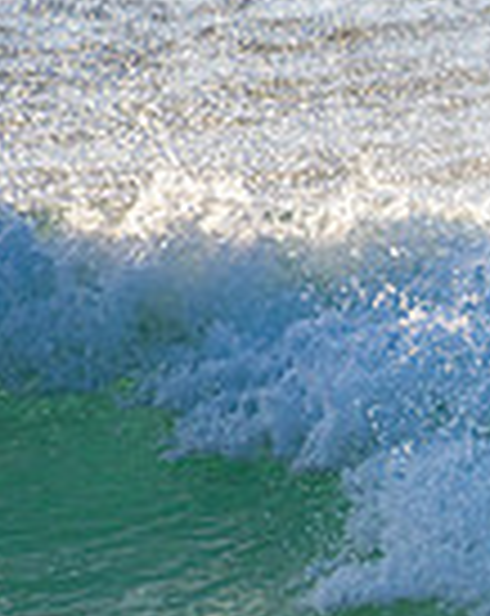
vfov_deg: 0.6
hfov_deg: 0.5
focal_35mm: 2987
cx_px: 1137
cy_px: 308
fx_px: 54329
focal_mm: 500
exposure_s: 1/1250
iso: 320
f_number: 5.6
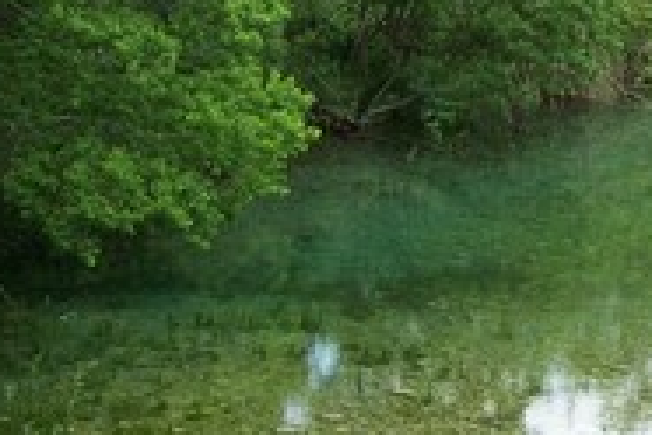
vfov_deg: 10.1
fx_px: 2463
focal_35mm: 136
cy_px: 154
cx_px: 817
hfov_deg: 14.5
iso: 80
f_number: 2.8
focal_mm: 6.3
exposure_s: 1/500
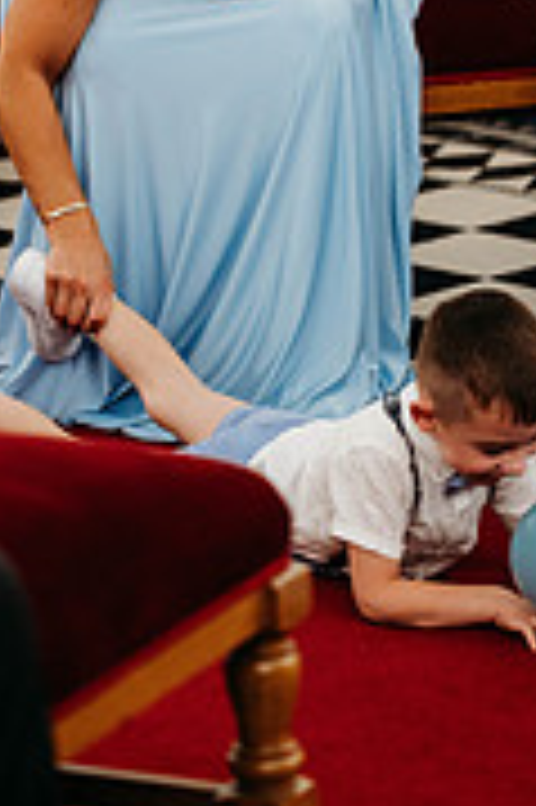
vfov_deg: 9.6
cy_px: 59
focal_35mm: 214
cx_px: 340
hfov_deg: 6.4
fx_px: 4788
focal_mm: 85
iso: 1400
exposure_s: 1/200
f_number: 1.8
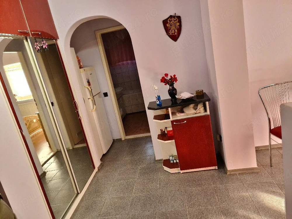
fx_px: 211
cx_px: 146
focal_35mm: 25
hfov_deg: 69.4
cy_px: 110
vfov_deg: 54.9
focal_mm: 7
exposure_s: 1/50
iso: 160
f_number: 1.8
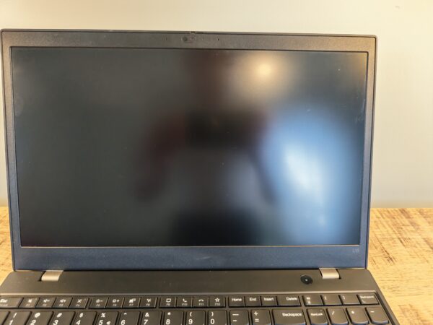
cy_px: 162
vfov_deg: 58.9
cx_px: 216
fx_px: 288
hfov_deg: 73.9
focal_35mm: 23
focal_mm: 6.55
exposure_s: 1/50
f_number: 1.6
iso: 125
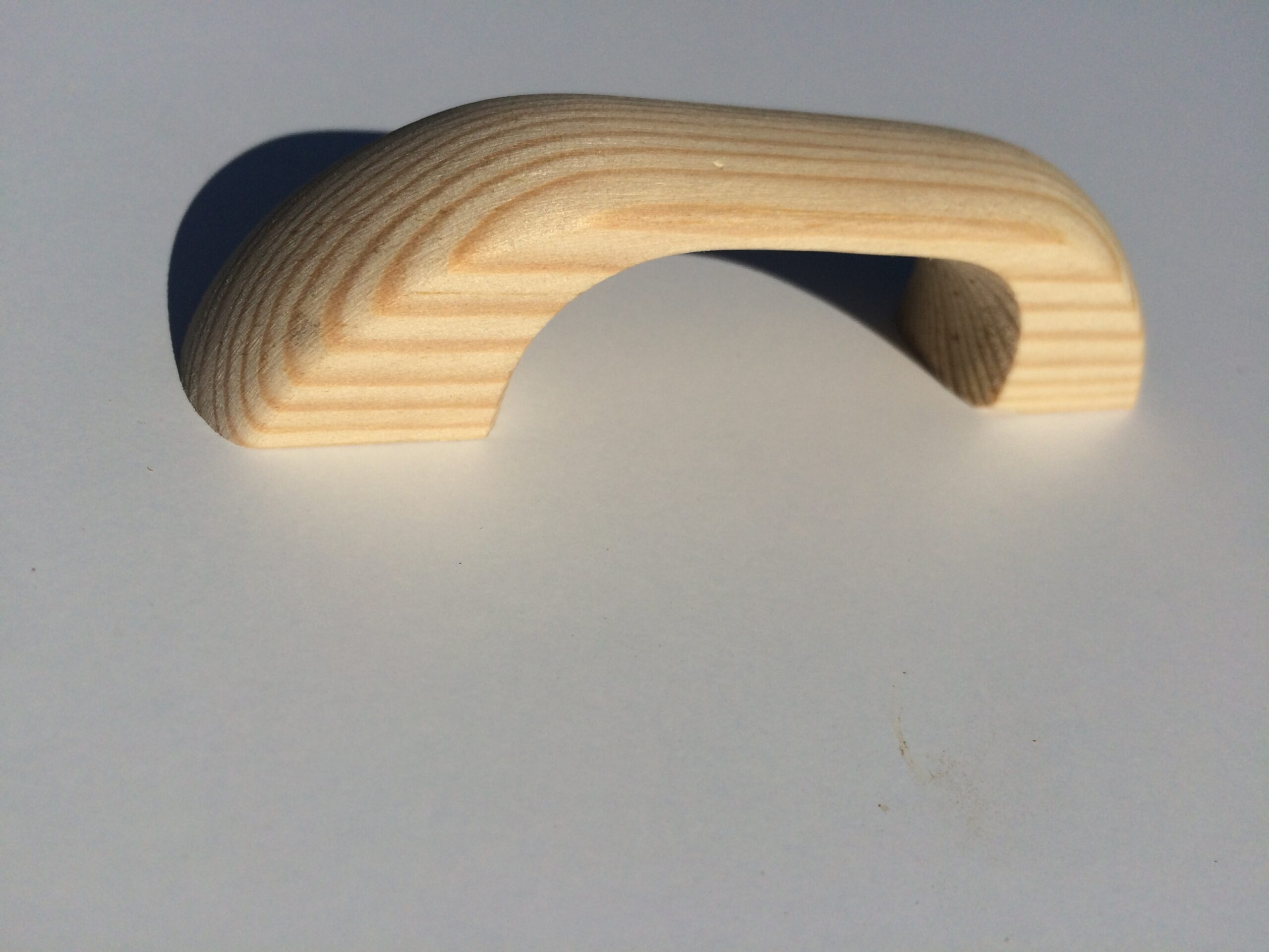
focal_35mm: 29
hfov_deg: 61.7
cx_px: 634
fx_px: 1063
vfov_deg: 48.2
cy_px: 476
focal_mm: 4.15
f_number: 2.2
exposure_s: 1/10309
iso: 40
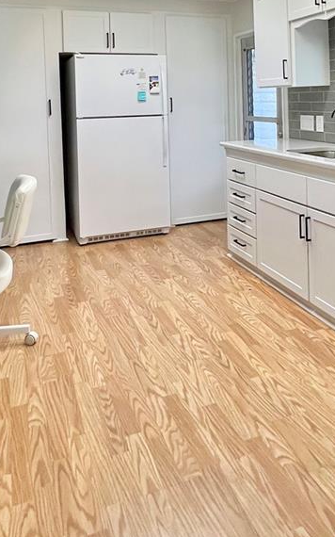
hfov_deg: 43.1
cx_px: 176
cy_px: 104
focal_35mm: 29
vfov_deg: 59.3
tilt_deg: -1.0
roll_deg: +1.6
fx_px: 424
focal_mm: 1.57
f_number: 1.8
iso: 125
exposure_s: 1/120
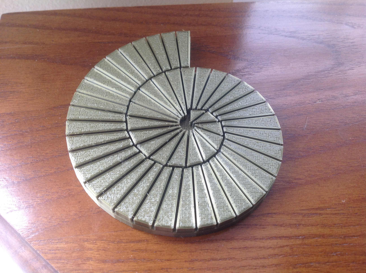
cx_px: 183
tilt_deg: -58.1
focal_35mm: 35
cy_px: 136
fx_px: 370
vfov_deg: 40.6
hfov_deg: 52.7
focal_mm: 4.28
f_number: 2.4
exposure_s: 1/120
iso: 80
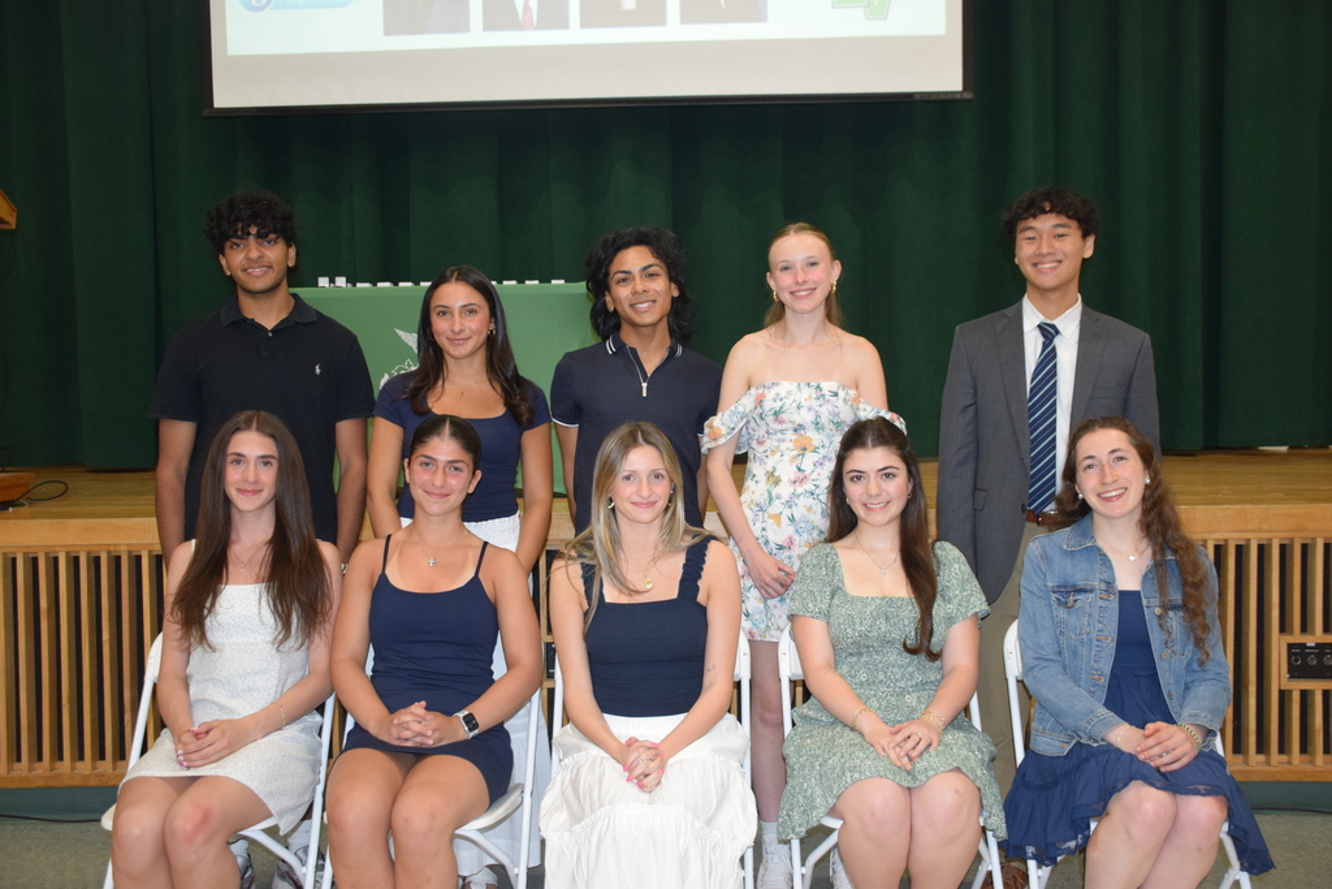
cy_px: 444
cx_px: 666
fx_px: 1332
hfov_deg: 53.1
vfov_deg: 36.9
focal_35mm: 36
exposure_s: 1/60
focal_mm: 24
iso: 1100
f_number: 3.8
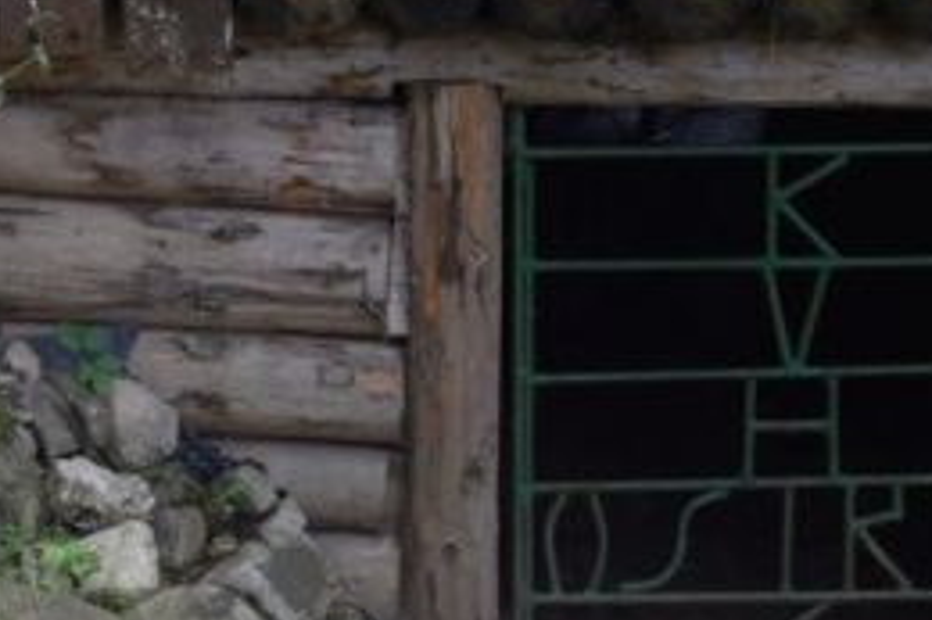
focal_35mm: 148
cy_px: 315
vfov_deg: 9.3
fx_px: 3828
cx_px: 384
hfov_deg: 13.9
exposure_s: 1/125
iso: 400
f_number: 5.6
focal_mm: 25
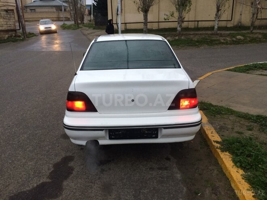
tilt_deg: -17.2
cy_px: 100
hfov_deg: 61.7
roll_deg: -0.4
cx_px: 134
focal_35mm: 29
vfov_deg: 48.2
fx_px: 224
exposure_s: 1/33
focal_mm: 4.15
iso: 50
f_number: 2.2
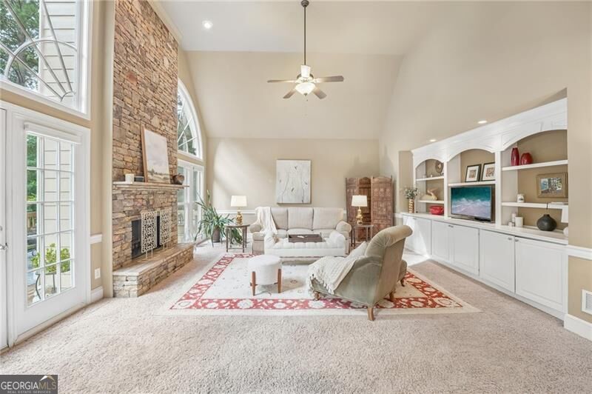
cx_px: 296
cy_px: 197
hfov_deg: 104.3
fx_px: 230
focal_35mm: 14
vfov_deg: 81.1
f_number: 8
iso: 320
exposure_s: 1/10
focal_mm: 14
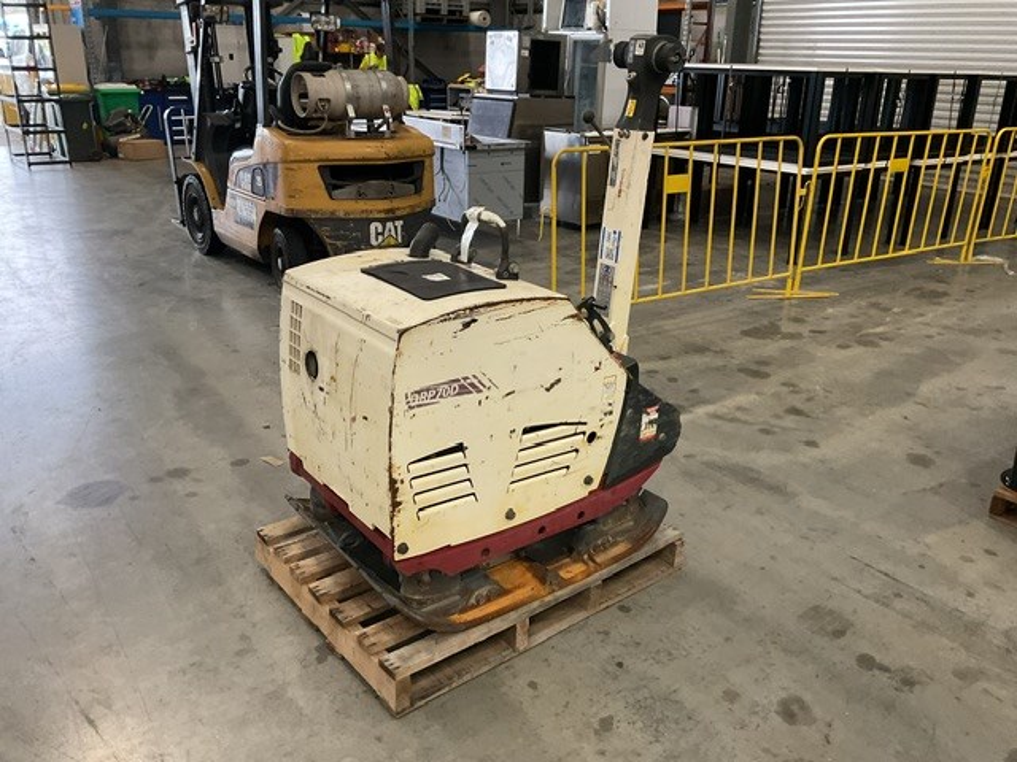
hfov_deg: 61.7
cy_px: 381
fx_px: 852
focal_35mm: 29
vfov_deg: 48.2
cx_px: 508
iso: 200
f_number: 1.8
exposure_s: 1/60
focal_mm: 3
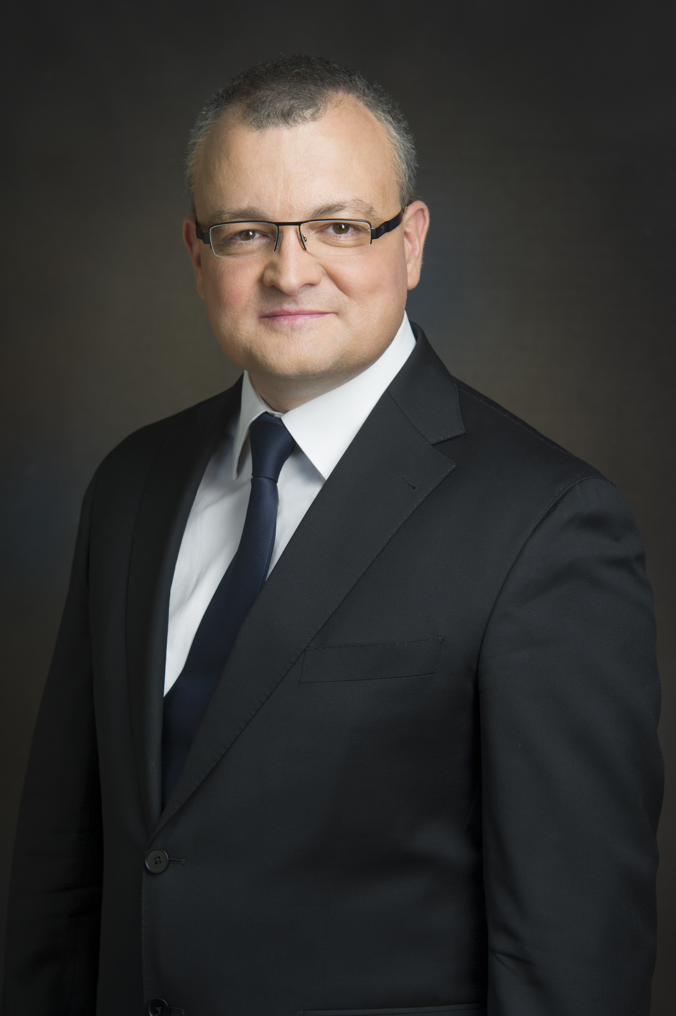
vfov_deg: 19.5
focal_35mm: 105
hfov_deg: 13.0
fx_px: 2961
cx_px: 338
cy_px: 508
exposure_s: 1/80
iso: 200
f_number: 6.3
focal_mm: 105
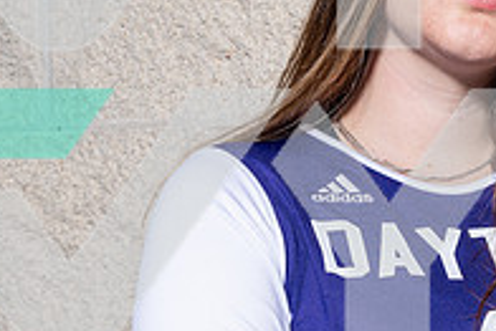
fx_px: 2123
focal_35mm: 154
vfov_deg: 8.9
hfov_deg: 13.2
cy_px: 224
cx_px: 493
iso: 100
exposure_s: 1/125
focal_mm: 52
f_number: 8
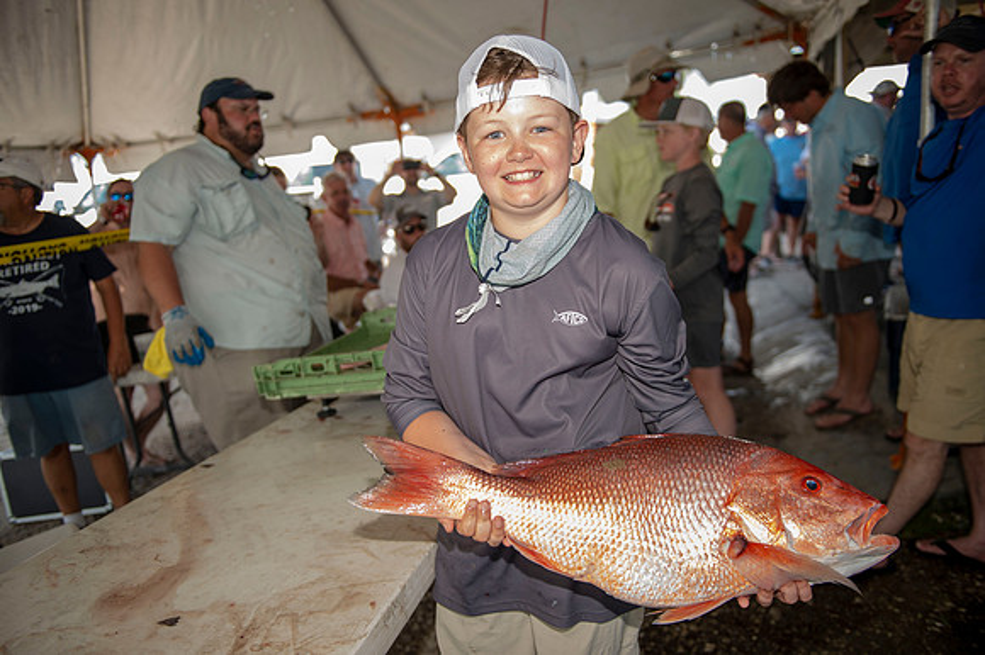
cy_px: 328
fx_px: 793
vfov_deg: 44.9
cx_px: 492
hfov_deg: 63.7
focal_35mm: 29
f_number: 2.8
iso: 50
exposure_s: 1/125
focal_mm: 29
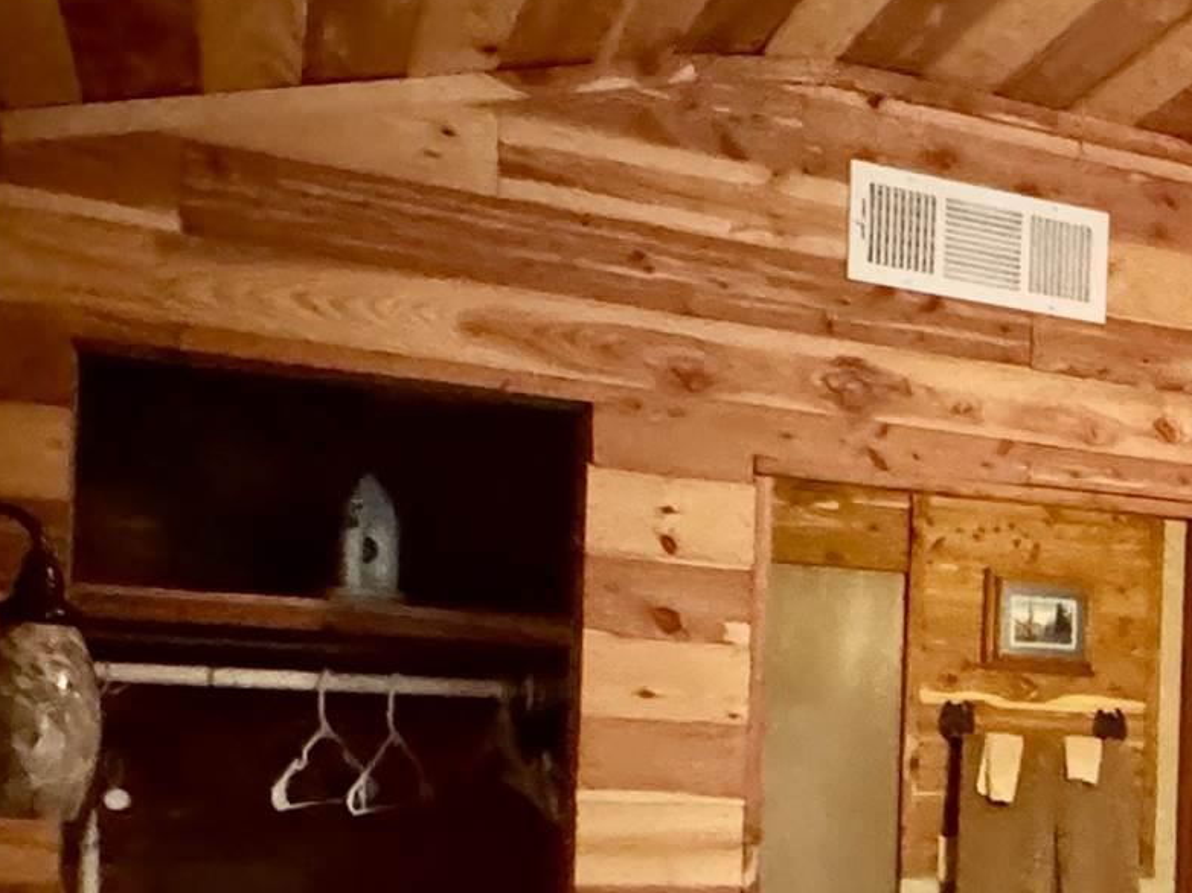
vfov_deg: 25.8
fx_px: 1893
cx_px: 1497
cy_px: 783
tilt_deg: -0.8
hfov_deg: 29.2
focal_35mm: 55
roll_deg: -1.2
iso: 1250
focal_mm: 2.22
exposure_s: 1/40
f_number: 2.2
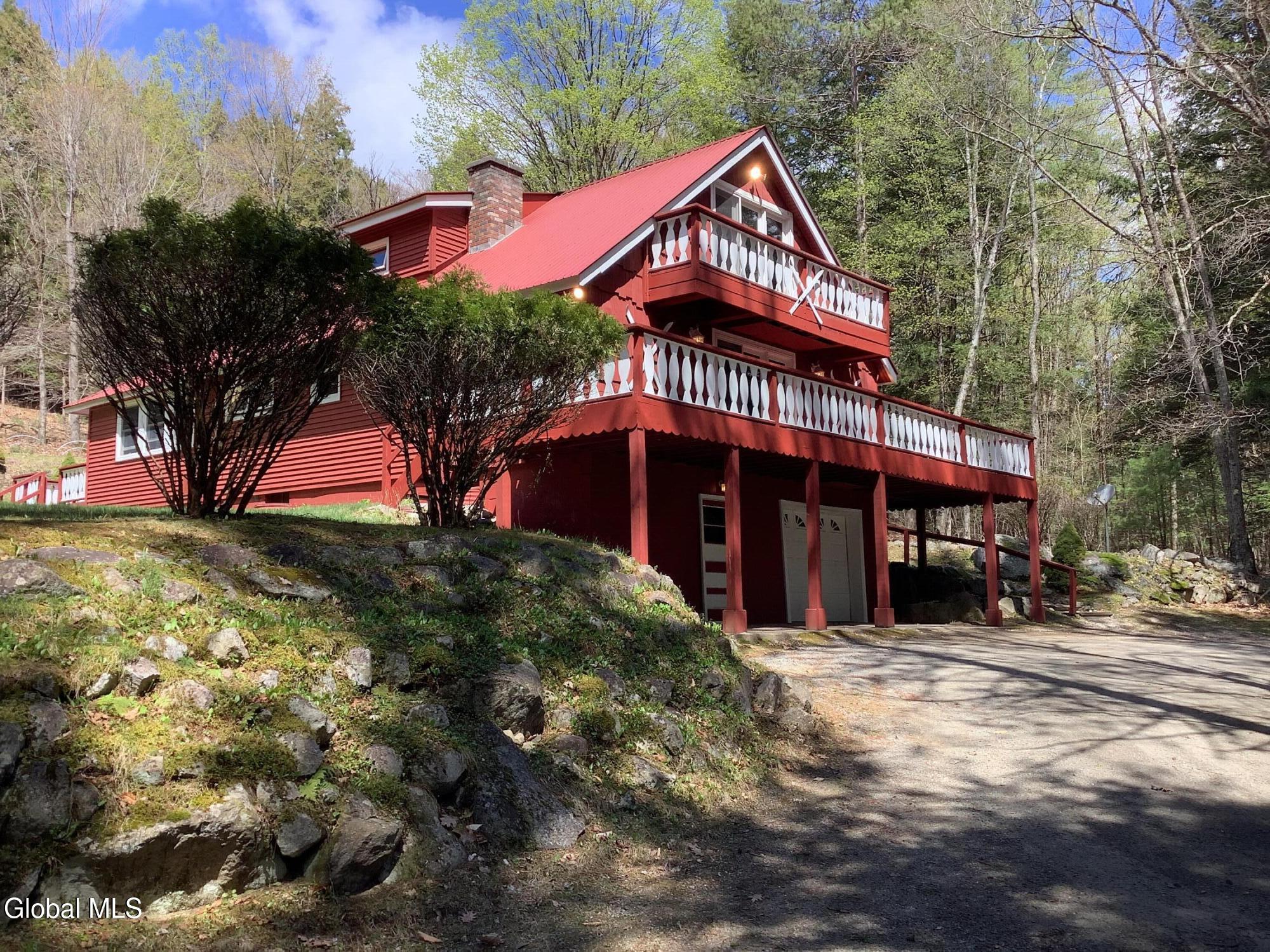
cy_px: 476
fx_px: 1137
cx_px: 635
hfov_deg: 58.4
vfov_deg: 45.4
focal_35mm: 31
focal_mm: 3.3
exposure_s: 1/345
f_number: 2.4
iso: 25
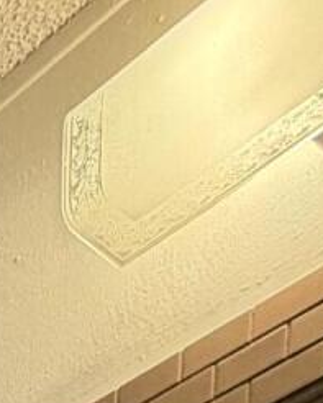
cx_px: -577
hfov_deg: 10.7
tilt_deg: -4.1
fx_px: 1326
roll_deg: +0.0
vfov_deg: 10.0
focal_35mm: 111
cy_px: 1348
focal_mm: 2.22
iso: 320
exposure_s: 1/120
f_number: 2.2
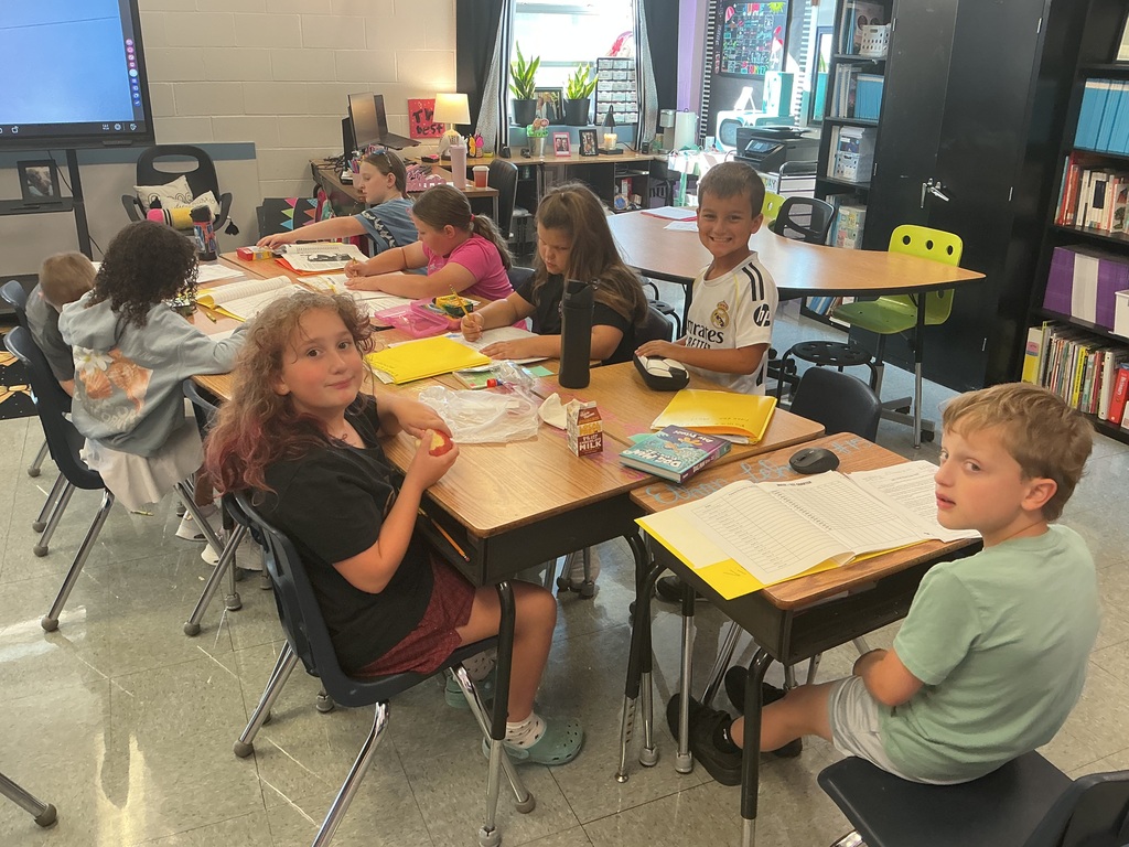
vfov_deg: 48.2
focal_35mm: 29
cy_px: 424
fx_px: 946
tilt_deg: -22.8
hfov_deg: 61.7
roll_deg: -1.7
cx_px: 564
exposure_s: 1/60
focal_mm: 3
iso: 64
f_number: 1.8
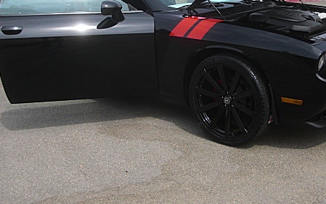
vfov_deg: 23.9
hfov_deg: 37.4
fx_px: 480
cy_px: 66
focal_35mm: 54
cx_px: 187
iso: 50
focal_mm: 6.3
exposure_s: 1/500
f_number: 2.8
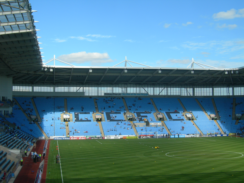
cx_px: 122
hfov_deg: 37.5
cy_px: 92
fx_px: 359
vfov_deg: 28.6
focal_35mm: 51
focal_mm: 10.6
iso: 50
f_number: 5.4
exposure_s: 1/298
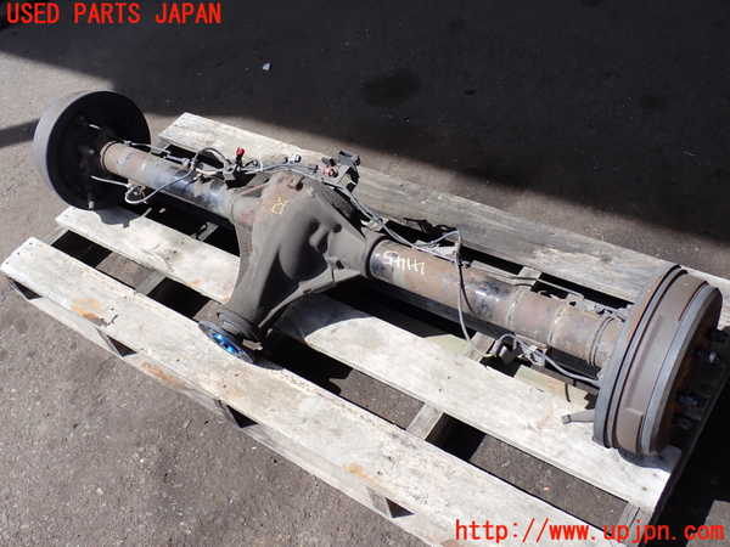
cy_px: 274
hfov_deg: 51.4
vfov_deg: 39.7
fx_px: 759
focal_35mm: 36
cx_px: 365
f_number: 3.5
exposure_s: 1/500
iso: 100
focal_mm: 6.37
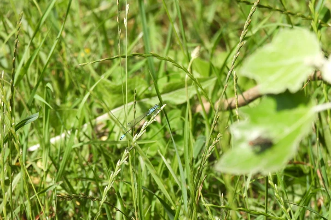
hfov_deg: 5.9
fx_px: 3235
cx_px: 161
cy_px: 128
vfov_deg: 3.9
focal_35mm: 352
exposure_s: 1/320
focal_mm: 57.1
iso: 100
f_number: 5.6
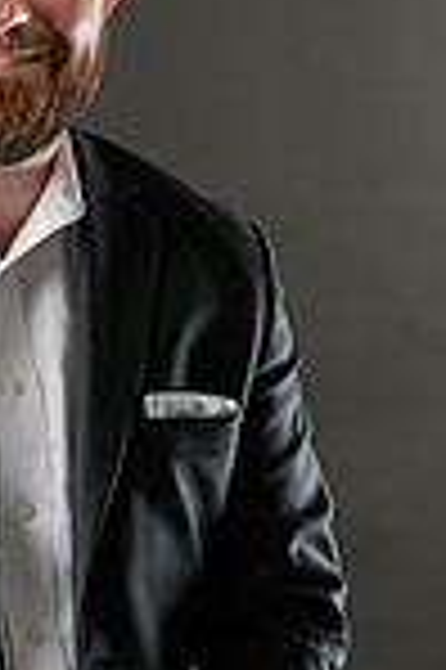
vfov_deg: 13.5
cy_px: 580
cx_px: 56
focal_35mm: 151
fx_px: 2812
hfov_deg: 9.0
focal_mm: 50
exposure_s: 1/200
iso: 100
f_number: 5
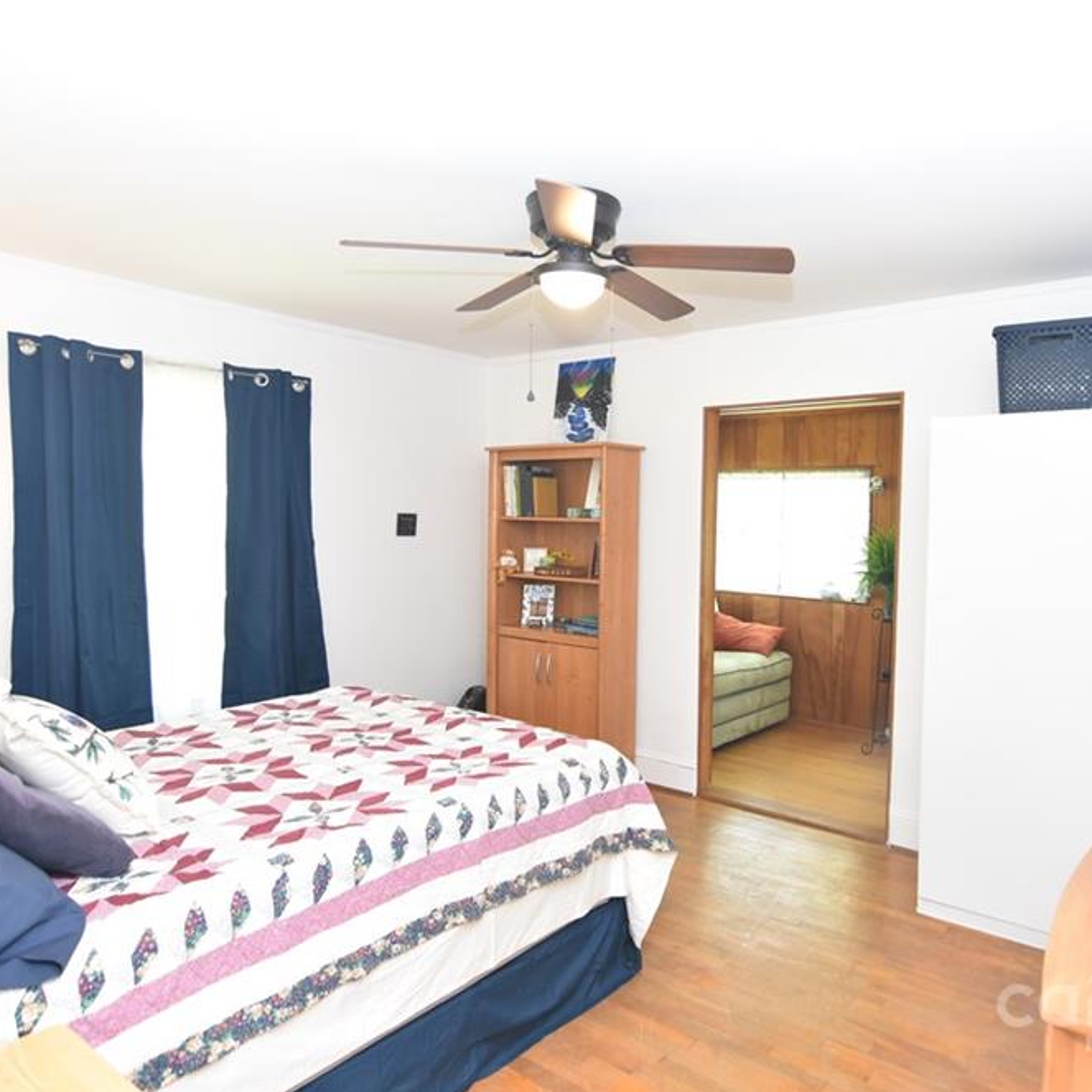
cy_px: 557
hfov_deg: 69.9
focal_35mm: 22
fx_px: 773
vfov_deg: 70.5
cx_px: 647
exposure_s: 1/60
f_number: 3.5
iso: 800
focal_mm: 11
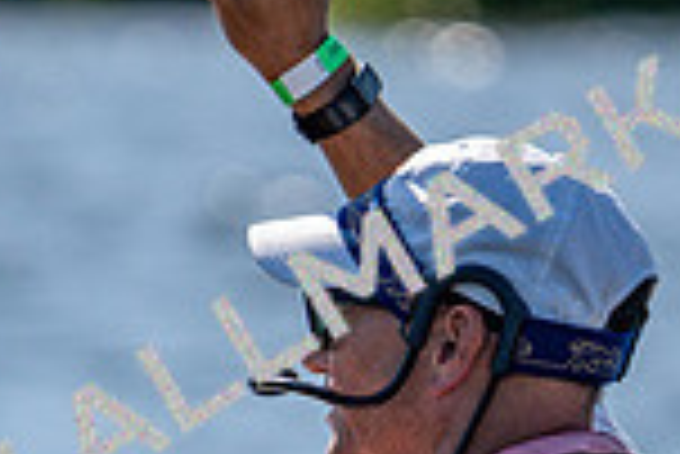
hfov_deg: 1.3
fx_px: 29797
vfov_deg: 0.9
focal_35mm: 1576
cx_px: 189
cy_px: 726
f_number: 6.3
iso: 250
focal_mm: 411
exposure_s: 1/2000
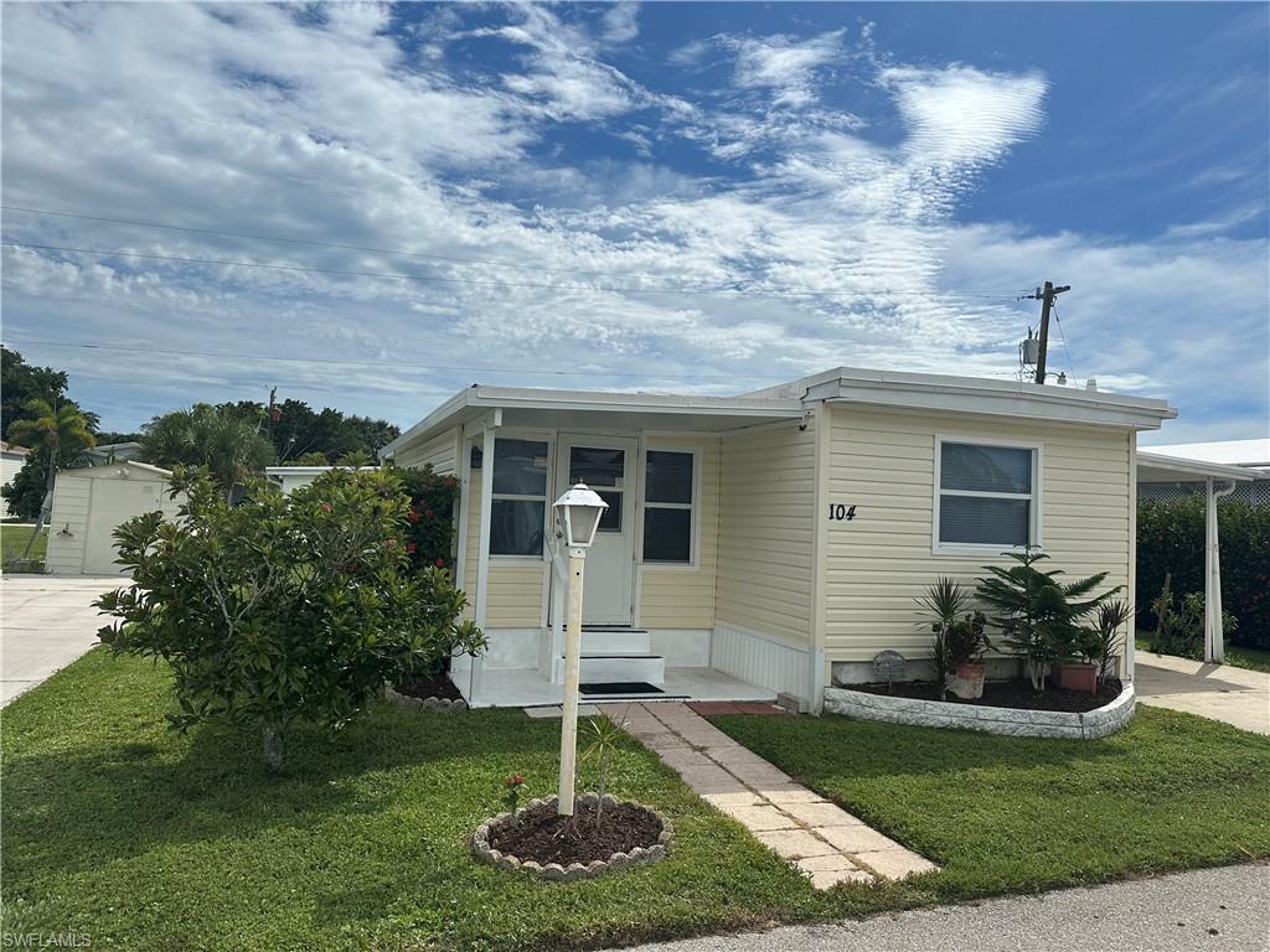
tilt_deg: +3.3
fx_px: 881
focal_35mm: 24
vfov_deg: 56.8
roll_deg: -3.0
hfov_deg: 71.6
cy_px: 476
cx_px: 635
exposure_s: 1/15625
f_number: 1.78
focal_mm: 6.86
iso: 100
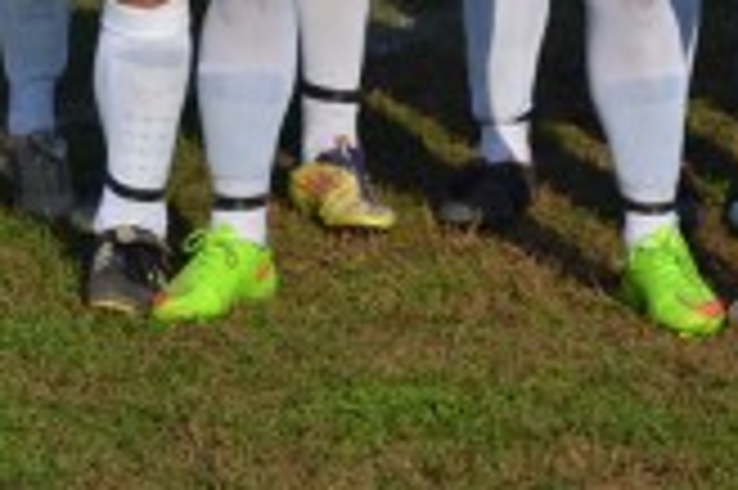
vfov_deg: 5.1
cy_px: -461
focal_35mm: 265
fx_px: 5427
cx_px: 760
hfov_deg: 7.7
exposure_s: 1/500
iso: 100
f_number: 7.1
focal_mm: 44
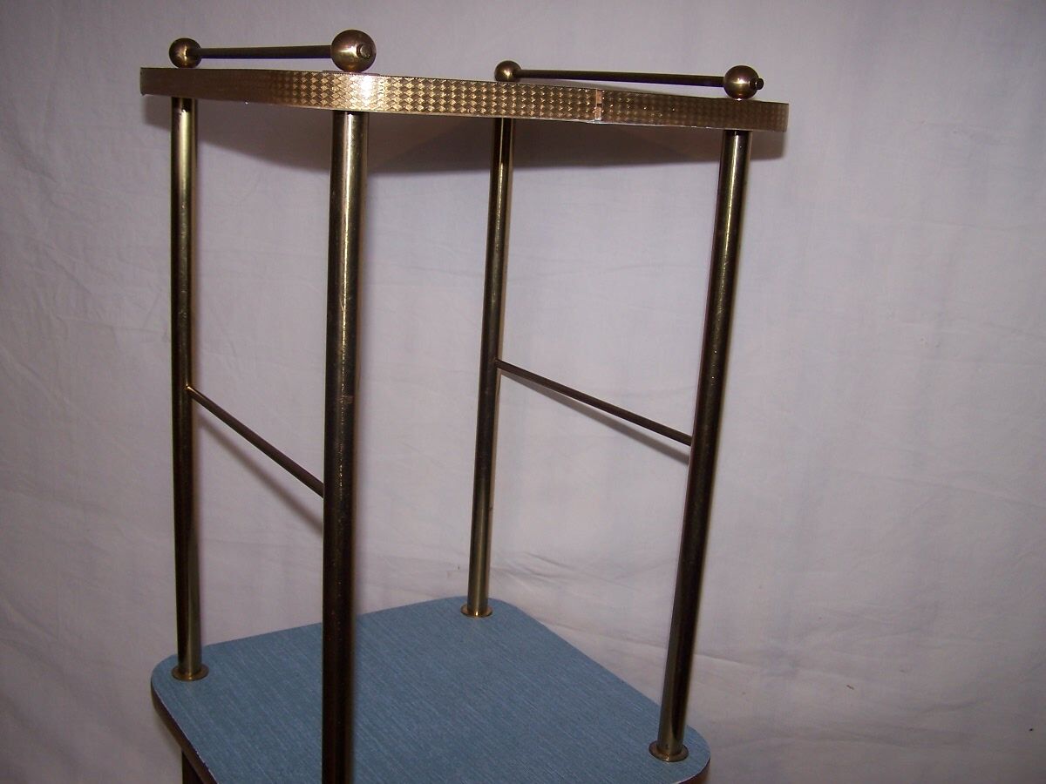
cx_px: 523
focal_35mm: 38
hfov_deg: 49.0
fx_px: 1148
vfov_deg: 37.7
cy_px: 392
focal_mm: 6.3
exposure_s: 1/60
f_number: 2.8
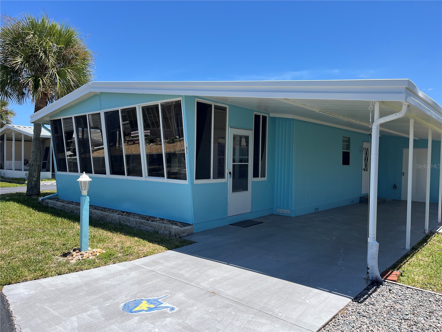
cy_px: 166
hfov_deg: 67.3
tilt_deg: +0.3
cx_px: 221
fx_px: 332
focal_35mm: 26
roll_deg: -1.0
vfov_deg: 53.1
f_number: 1.6
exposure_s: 1/2688
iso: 50
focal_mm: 5.1
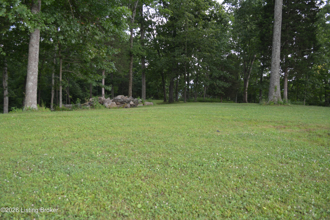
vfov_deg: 40.0
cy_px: 110
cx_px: 165
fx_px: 302
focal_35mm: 33
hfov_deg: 57.2
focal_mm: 22
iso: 400
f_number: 4.5
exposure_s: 1/80
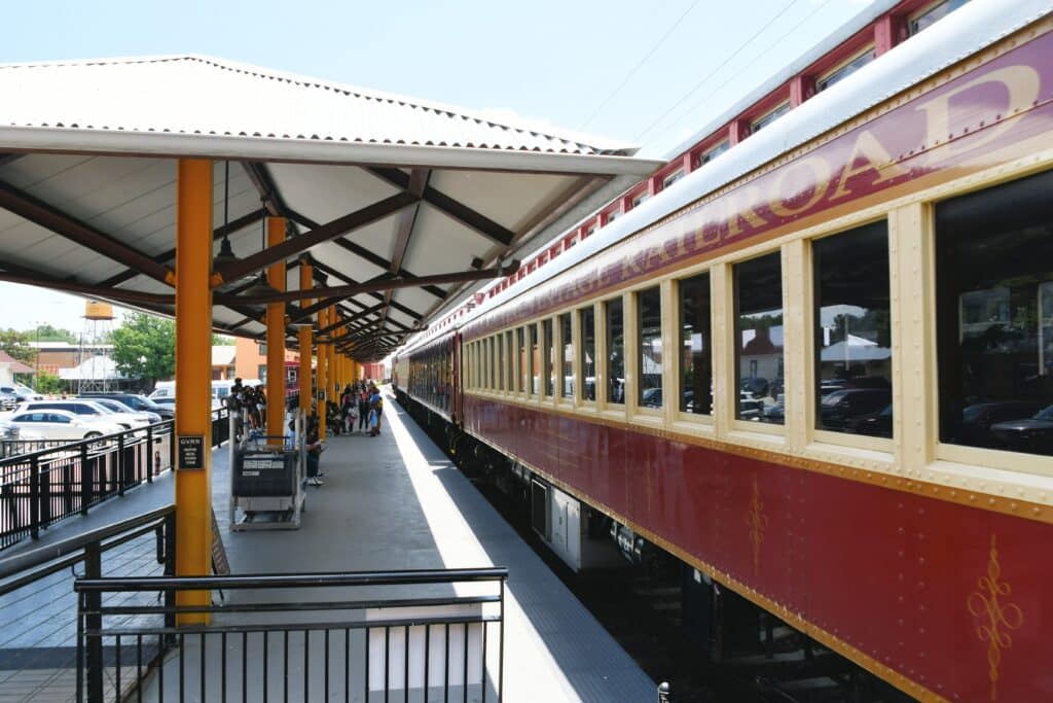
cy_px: 352
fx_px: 790
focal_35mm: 27
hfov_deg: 67.4
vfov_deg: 47.9
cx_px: 526
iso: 160
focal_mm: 18
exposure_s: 1/250
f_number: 8
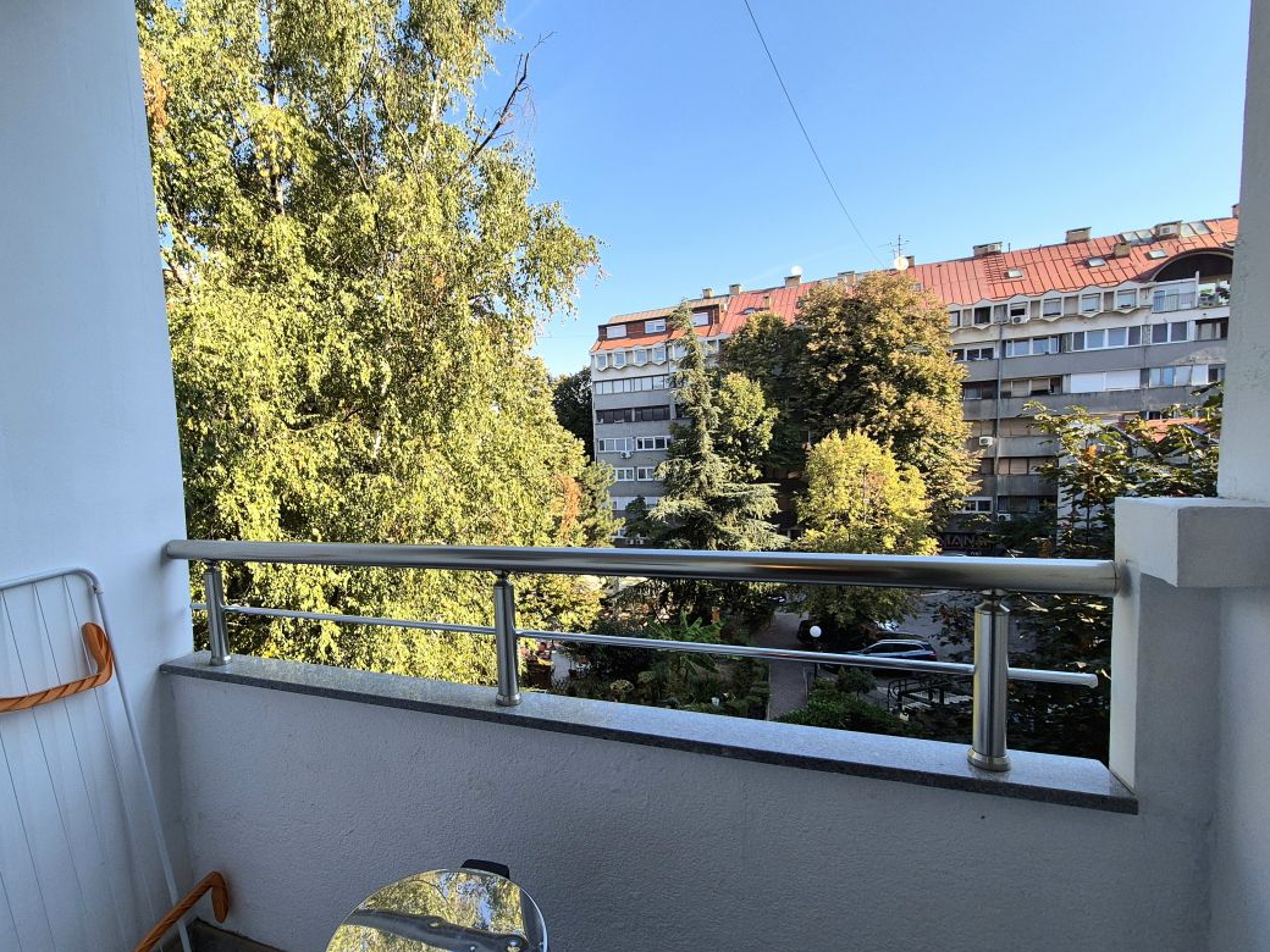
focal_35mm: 16
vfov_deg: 78.0
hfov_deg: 93.2
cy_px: 508
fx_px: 587
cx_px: 506
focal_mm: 2.2
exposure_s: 1/909
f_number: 2.2
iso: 50
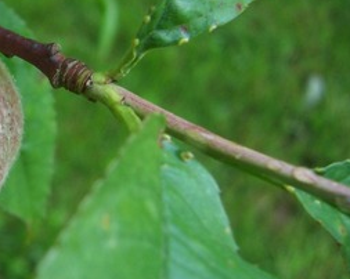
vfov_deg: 17.2
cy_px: 113
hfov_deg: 20.0
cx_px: -90
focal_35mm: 89
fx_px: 921
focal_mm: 6
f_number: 3
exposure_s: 1/60
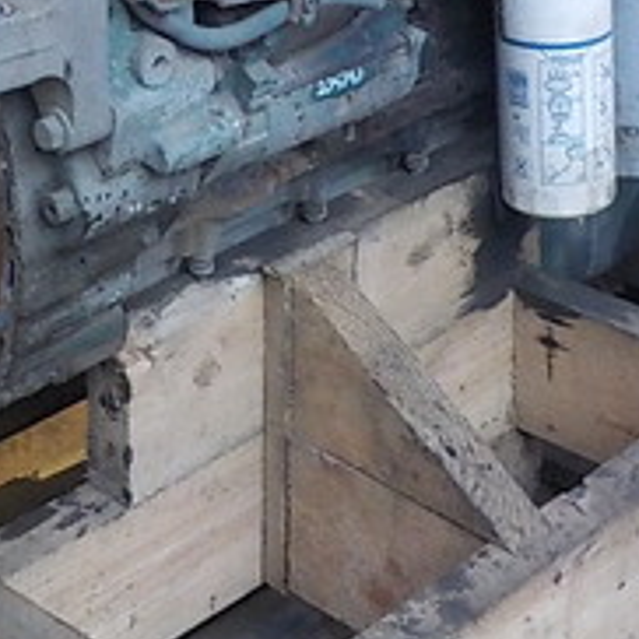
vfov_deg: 17.7
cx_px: 193
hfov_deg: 18.6
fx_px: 1942
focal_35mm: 93
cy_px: -158
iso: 400
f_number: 3.3
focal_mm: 4.1
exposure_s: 1/13
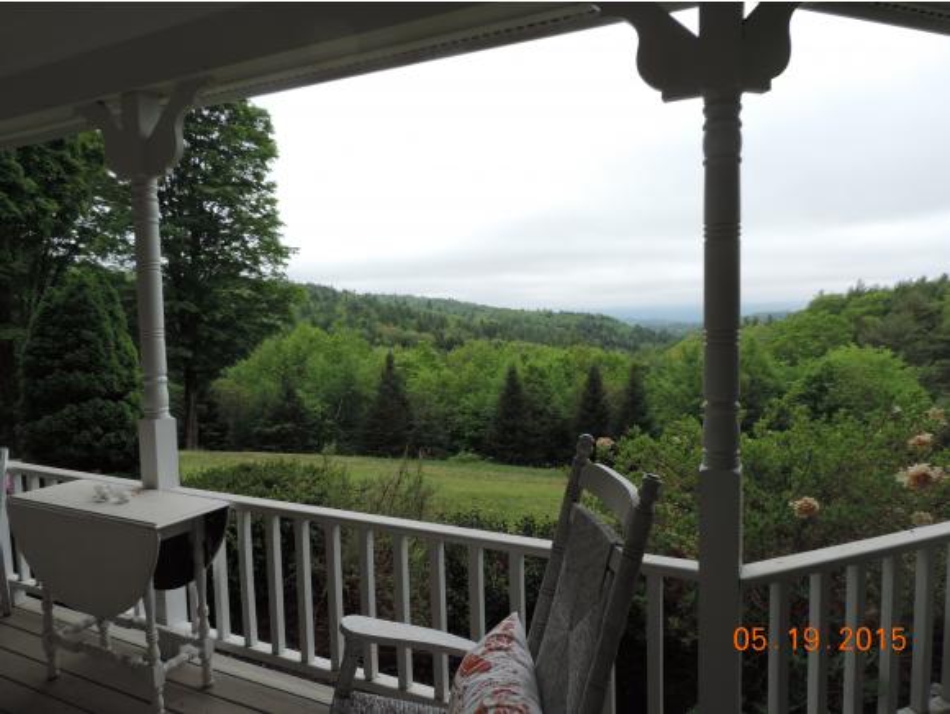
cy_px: 357
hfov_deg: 71.6
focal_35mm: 24
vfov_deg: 56.9
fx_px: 659
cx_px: 475
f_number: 3
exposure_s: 1/640
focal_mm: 4.3
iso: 80
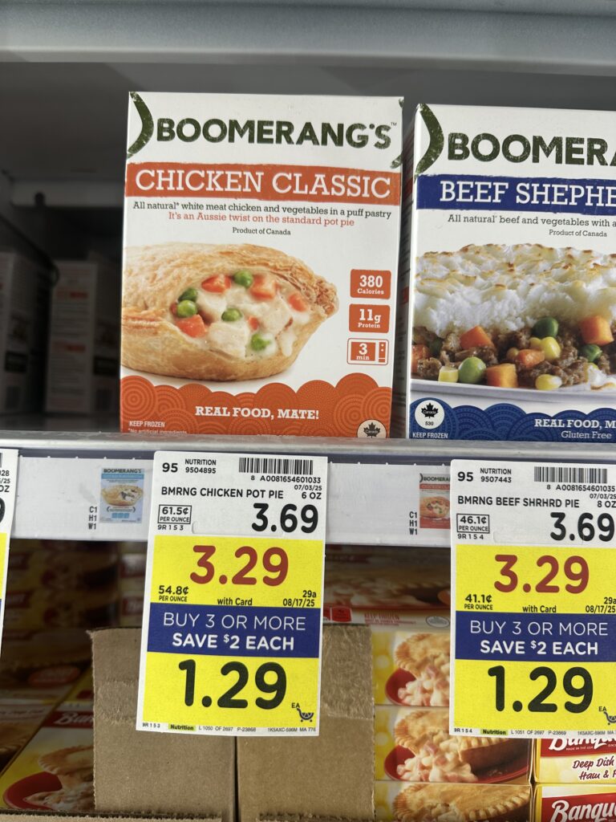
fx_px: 569
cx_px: 308
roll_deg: -0.5
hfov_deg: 56.8
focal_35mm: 24
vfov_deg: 71.6
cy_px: 411
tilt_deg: -1.6
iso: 64
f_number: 1.78
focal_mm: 6.86
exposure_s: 1/121
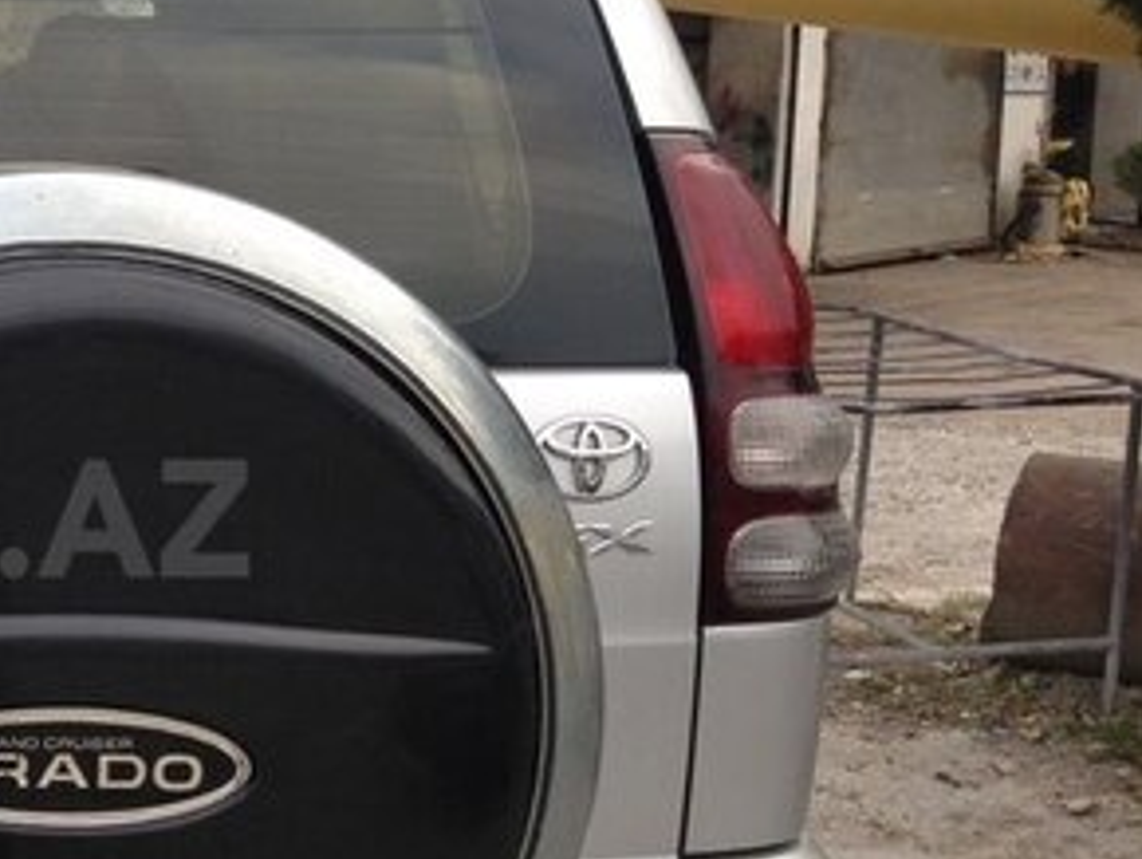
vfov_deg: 19.6
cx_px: -154
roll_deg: +1.6
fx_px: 2476
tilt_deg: -6.7
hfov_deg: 24.1
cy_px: 518
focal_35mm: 75
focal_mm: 4.12
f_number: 2.4
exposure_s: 1/165
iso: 50
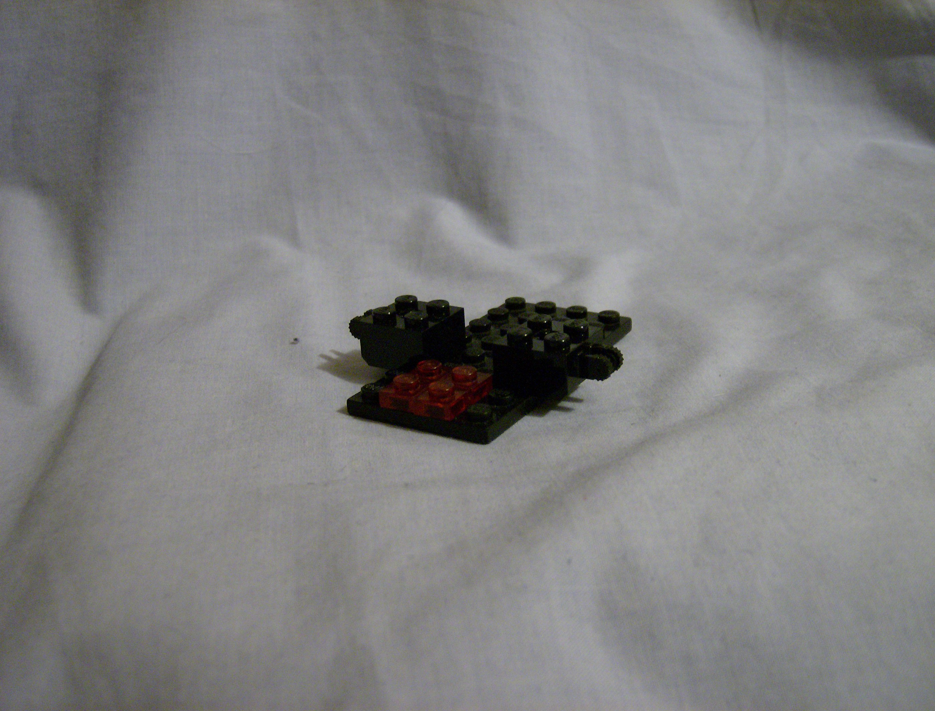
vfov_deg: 38.0
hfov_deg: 48.8
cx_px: 468
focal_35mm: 38
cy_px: 356
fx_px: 1031
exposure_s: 1/12.5
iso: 200
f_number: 2.9
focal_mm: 6.4
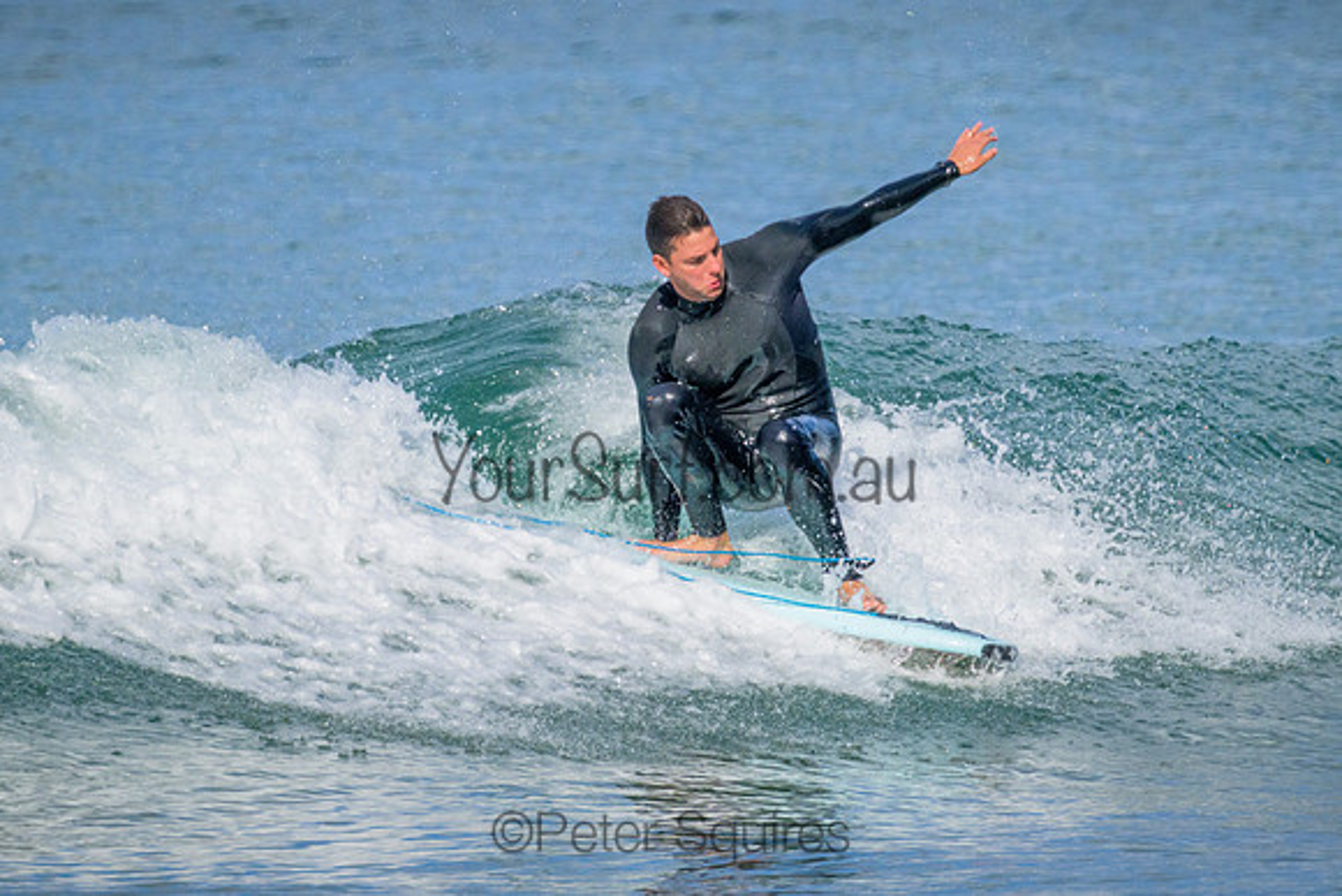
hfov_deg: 1.9
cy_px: 302
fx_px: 39524
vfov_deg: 1.3
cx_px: 796
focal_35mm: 1060
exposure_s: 1/1600
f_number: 11
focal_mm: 800
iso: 1600
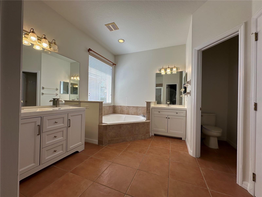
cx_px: 131
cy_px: 98
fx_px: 106
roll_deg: -1.8
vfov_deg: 85.7
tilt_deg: +0.0
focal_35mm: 14
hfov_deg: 102.1
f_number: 2.2
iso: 50
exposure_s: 1/217
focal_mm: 2.22
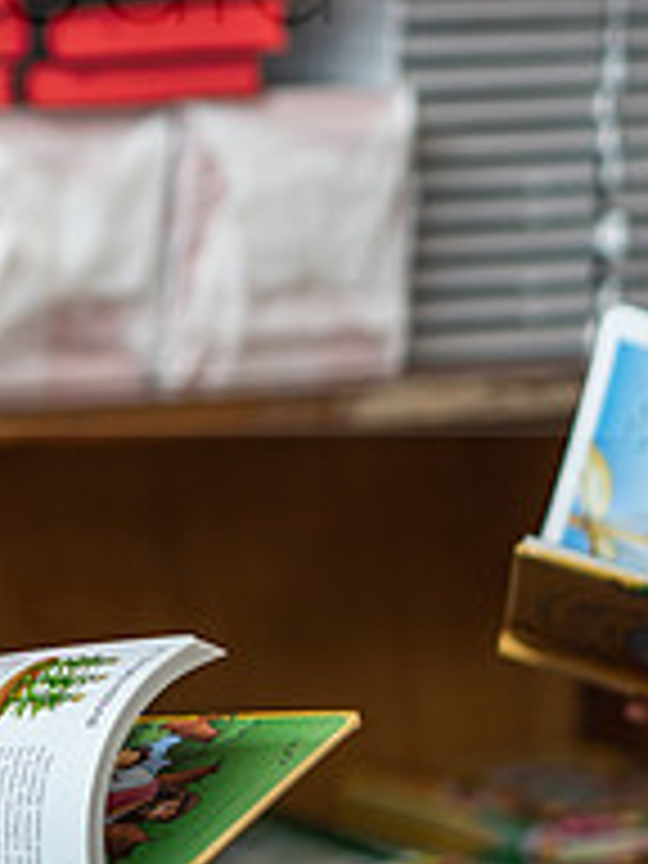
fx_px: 6365
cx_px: -390
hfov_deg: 5.8
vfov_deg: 7.7
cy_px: -8
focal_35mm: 255
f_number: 2.2
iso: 400
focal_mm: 85
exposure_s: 1/100
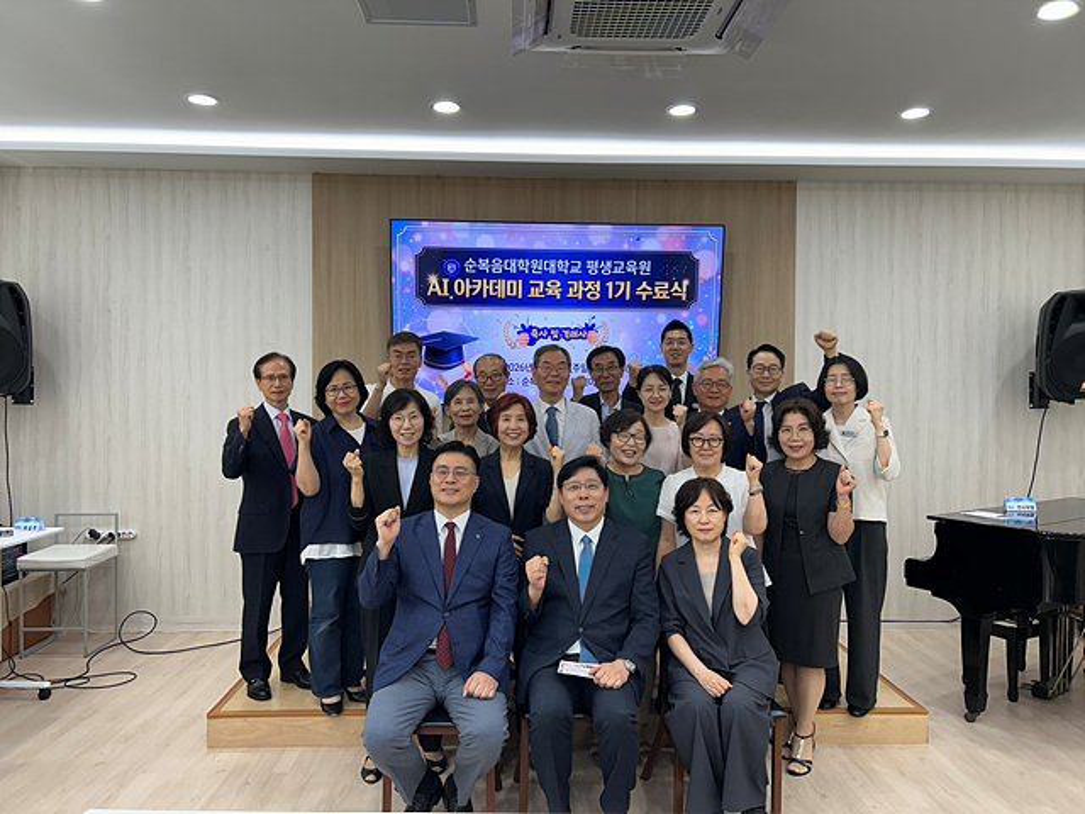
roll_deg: -0.7
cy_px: 407
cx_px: 542
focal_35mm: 26
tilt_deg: -1.2
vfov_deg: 53.1
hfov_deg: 67.3
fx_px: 815
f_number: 1.5
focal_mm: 5.7
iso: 50
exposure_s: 1/120
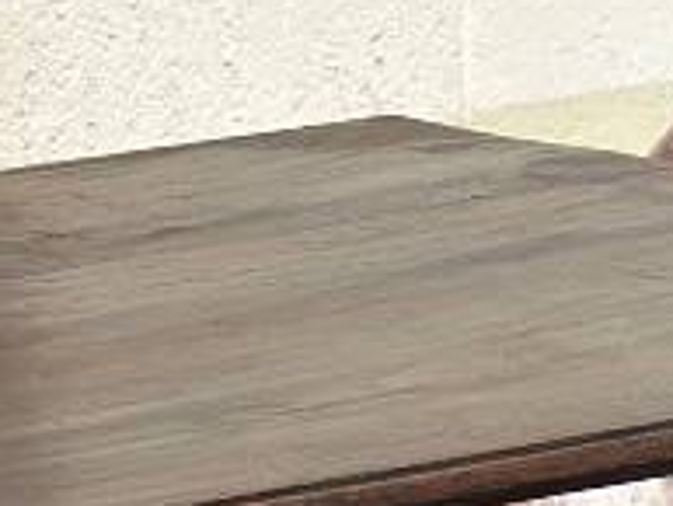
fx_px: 5797
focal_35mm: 298
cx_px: -394
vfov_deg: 4.9
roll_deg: +2.6
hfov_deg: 6.5
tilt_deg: -18.1
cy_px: 1162
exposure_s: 1/10870
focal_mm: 6.86
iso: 100
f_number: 1.78
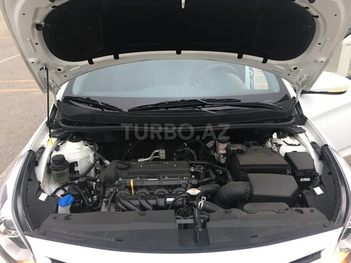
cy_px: 132
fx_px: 294
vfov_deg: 48.2
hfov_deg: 61.7
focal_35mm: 29
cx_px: 176
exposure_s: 1/33
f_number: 2.2
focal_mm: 4.15
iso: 50
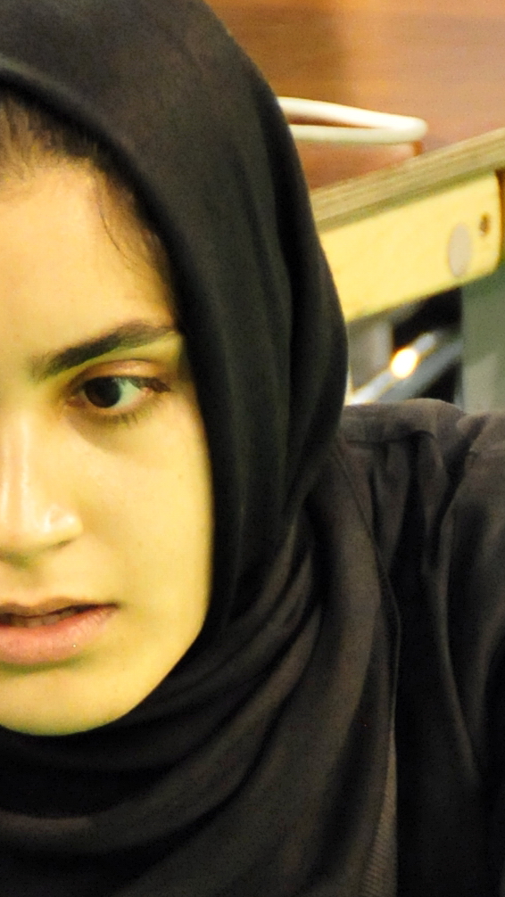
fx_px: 16714
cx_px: 124
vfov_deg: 3.1
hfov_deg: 1.7
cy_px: 1397
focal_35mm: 702
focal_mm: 105
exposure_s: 1/40
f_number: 5.3
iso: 1600
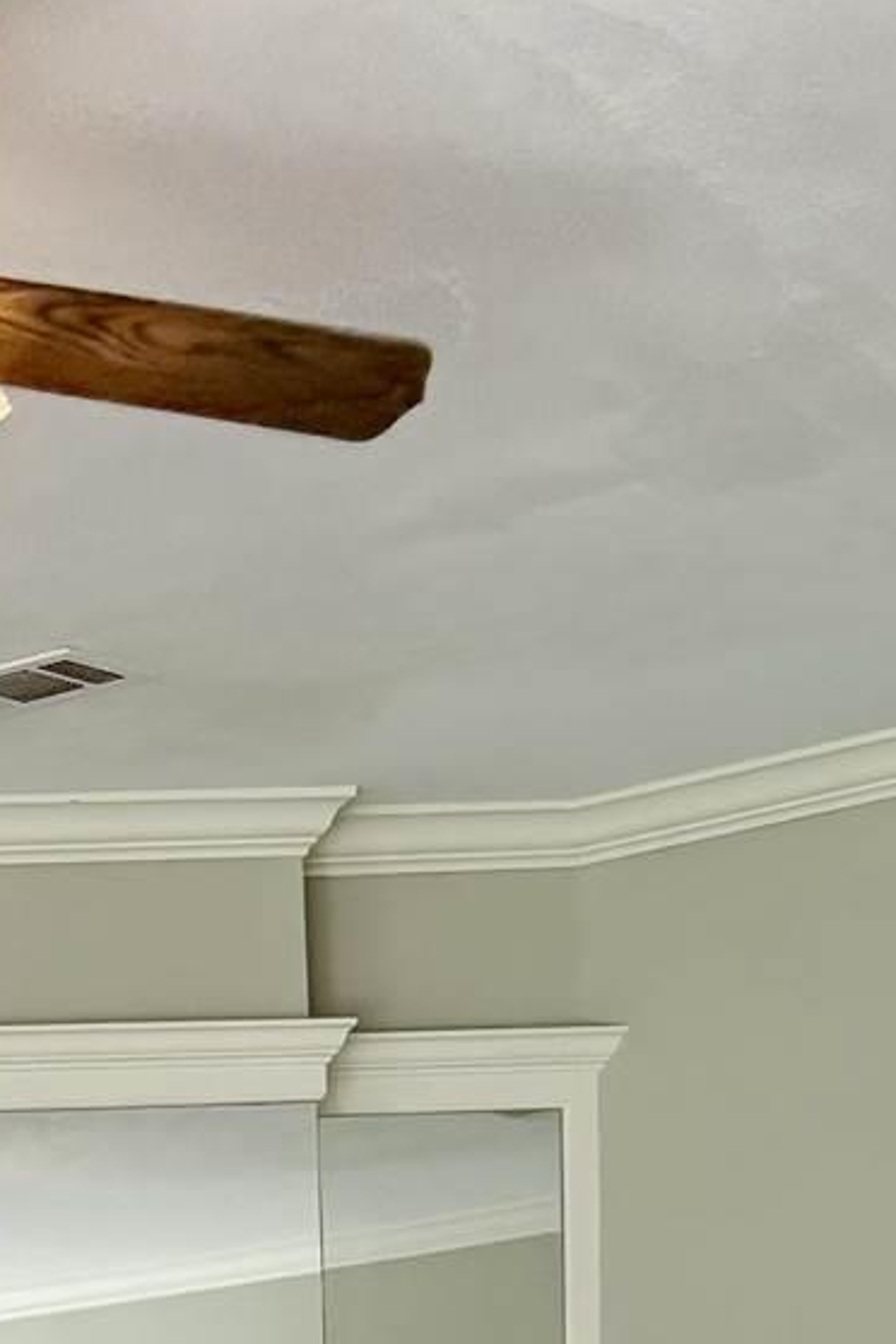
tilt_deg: -12.0
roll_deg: +3.8
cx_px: 89
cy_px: 2712
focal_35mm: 103
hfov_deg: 13.2
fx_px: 3845
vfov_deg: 15.6
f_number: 1.78
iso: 100
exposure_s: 1/195
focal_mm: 6.76
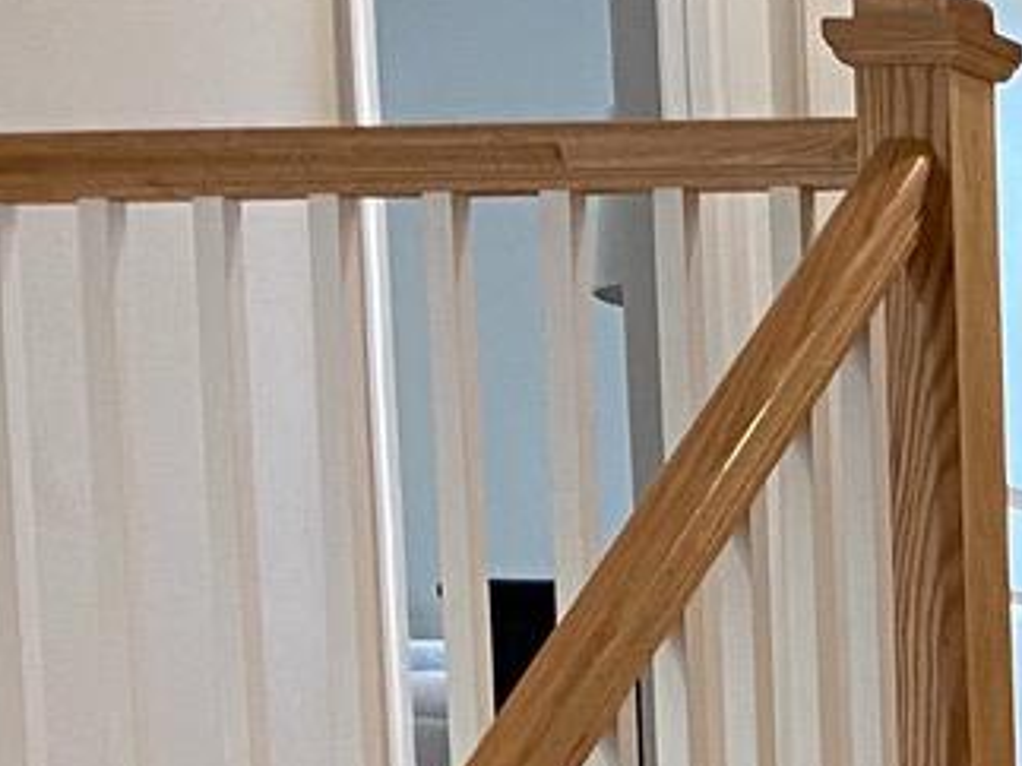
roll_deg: -1.0
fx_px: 4870
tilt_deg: -8.6
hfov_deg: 9.7
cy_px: 1598
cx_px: 2908
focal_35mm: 165
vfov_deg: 8.5
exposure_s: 1/60
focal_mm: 4.25
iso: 125
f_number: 1.8
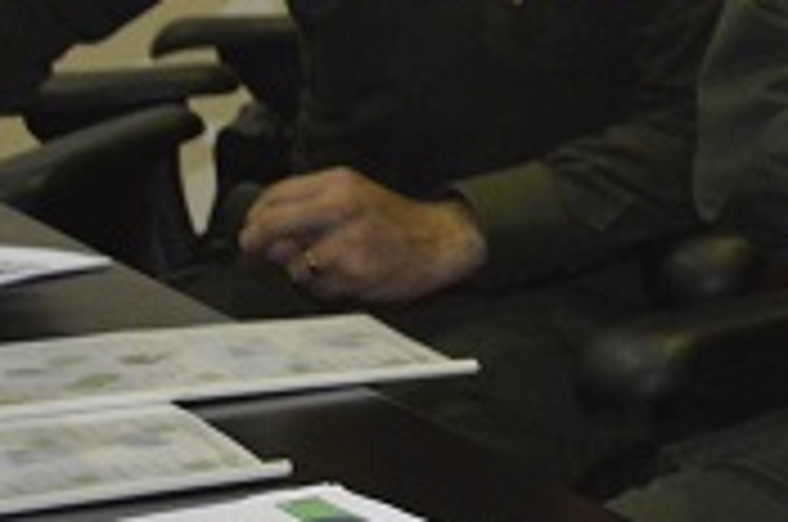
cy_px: -220
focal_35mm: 156
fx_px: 3408
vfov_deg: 8.6
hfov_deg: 12.6
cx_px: 1130
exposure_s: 1/60
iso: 3200
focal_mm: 32
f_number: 4.8
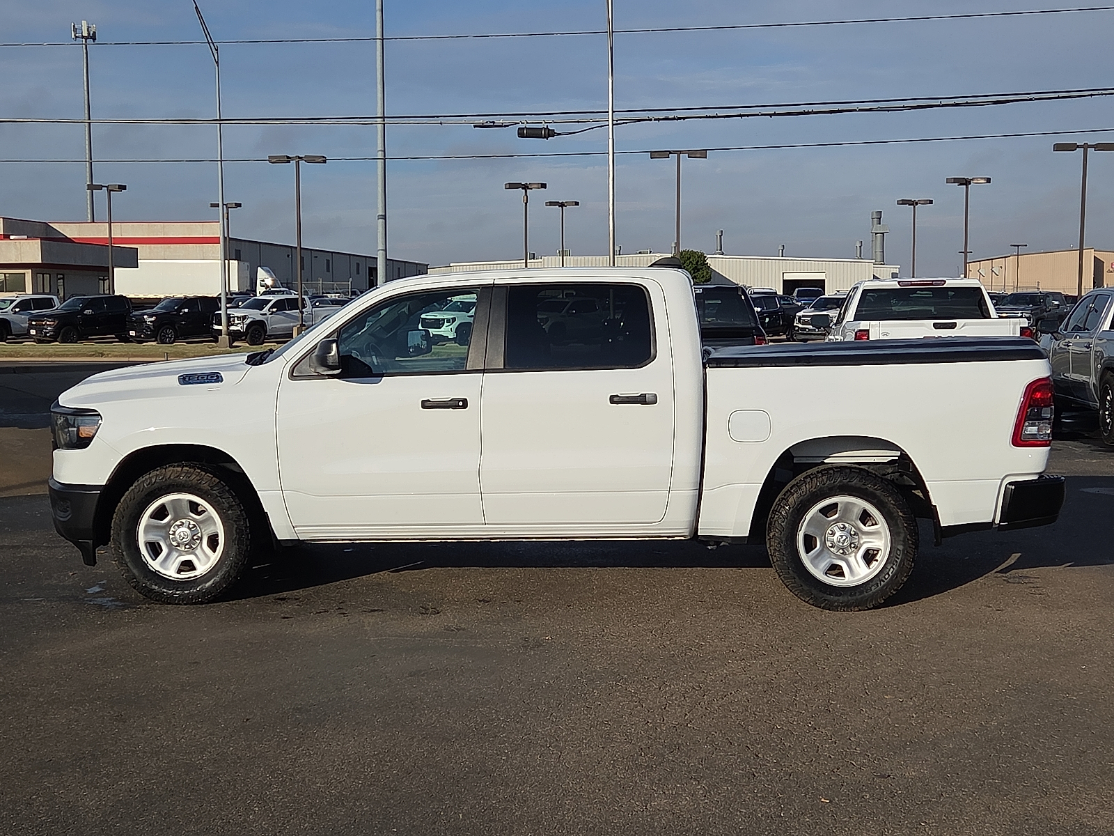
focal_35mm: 45
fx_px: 1448
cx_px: 557
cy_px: 418
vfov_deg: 32.2
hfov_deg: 42.1
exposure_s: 1/10000
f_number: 1.8
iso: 63
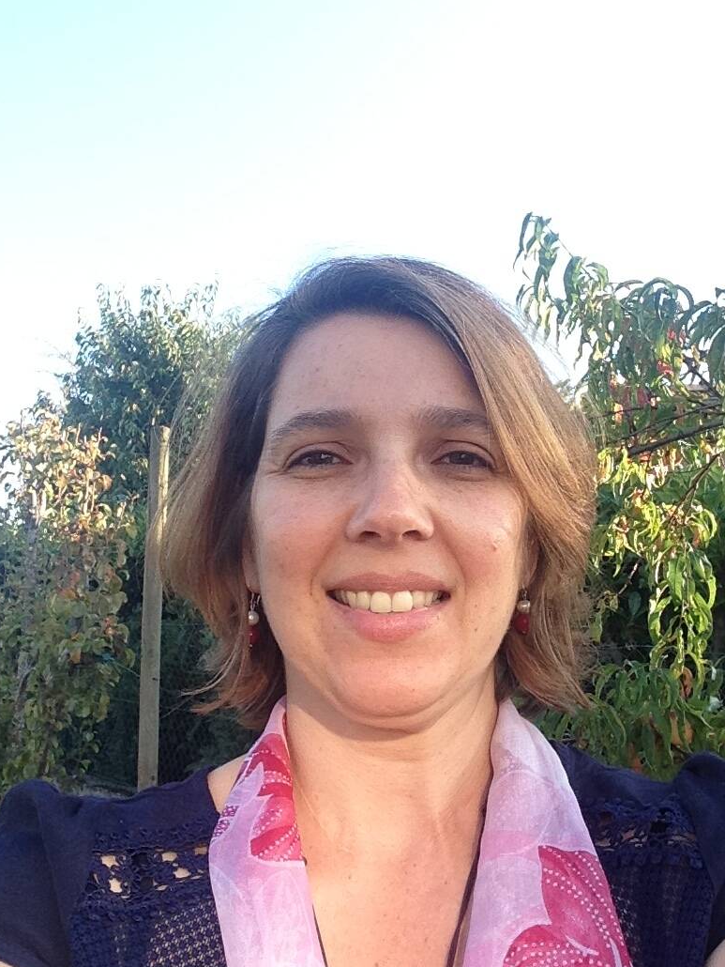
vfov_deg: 45.7
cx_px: 425
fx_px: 1144
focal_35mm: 41
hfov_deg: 35.1
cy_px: 434
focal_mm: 2.15
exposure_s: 1/248
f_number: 2.4
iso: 50
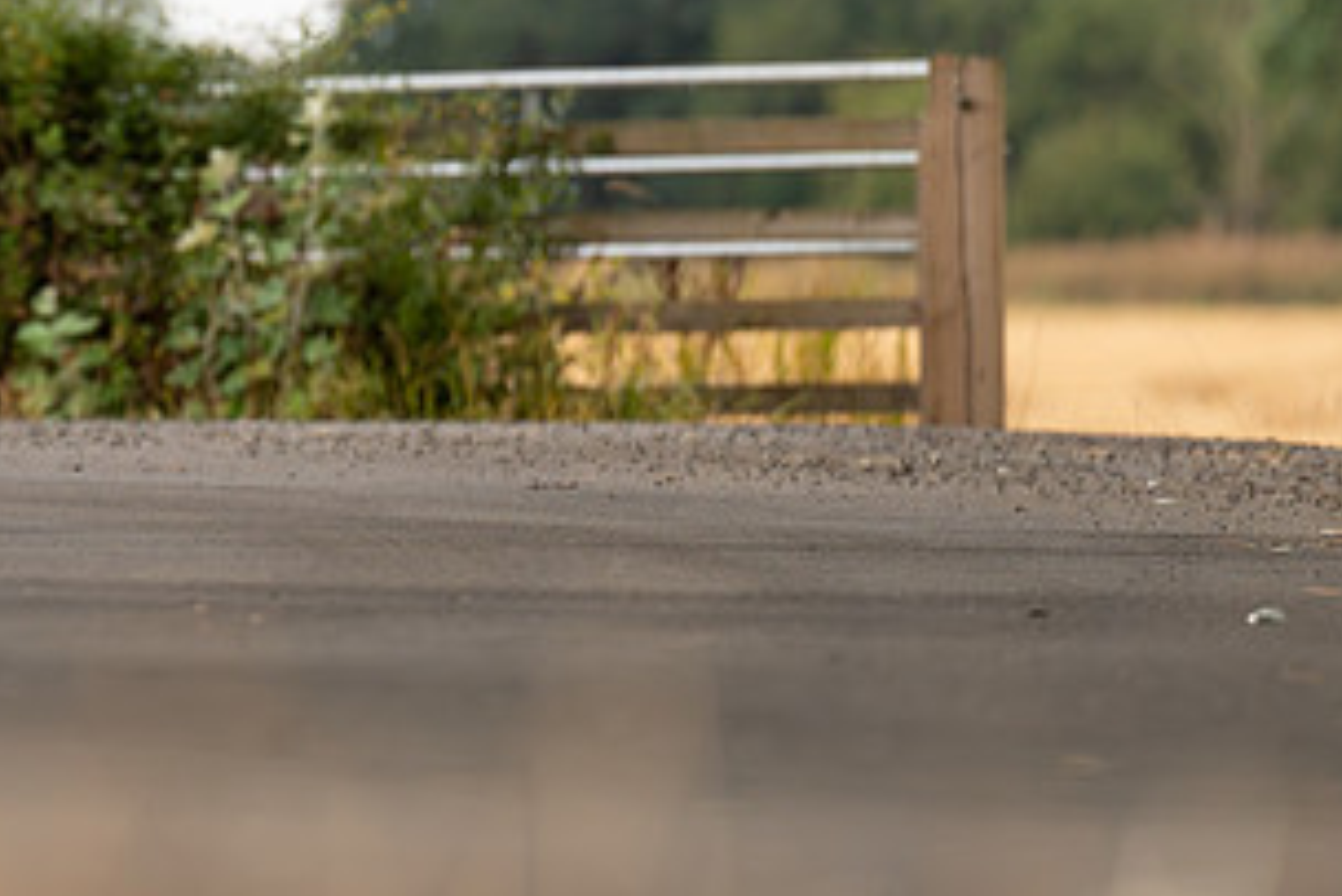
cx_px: -192
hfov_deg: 3.3
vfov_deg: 2.2
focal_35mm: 618
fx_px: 23048
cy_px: 112
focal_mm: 200
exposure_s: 1/1000
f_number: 2.8
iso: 400
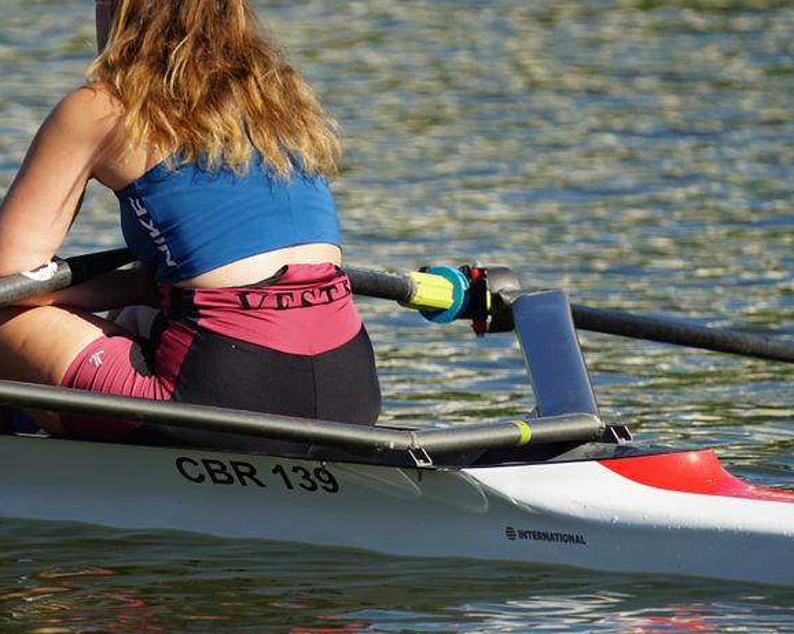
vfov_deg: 1.3
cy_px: 277
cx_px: 192
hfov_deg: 1.7
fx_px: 27461
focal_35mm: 1169
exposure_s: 1/1600
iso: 160
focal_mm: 600
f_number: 4
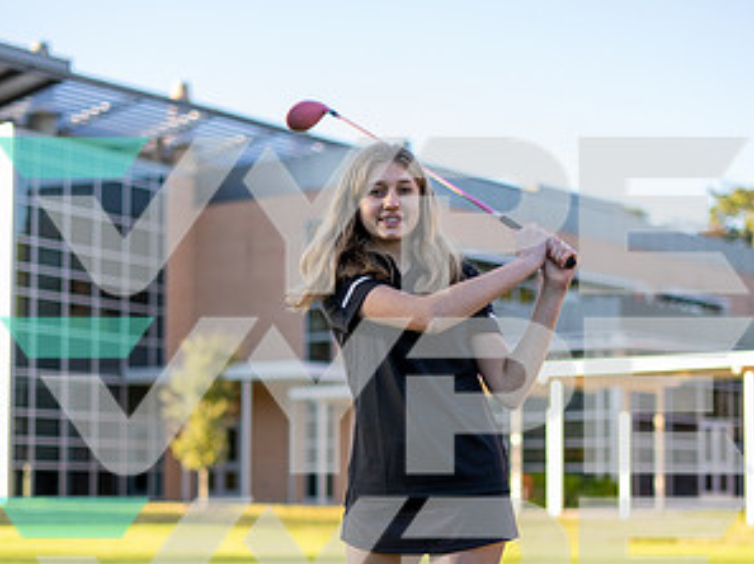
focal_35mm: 73
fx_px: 1588
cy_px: 396
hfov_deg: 26.7
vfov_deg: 20.0
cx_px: 377
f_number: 1.8
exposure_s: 1/1600
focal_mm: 50
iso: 400
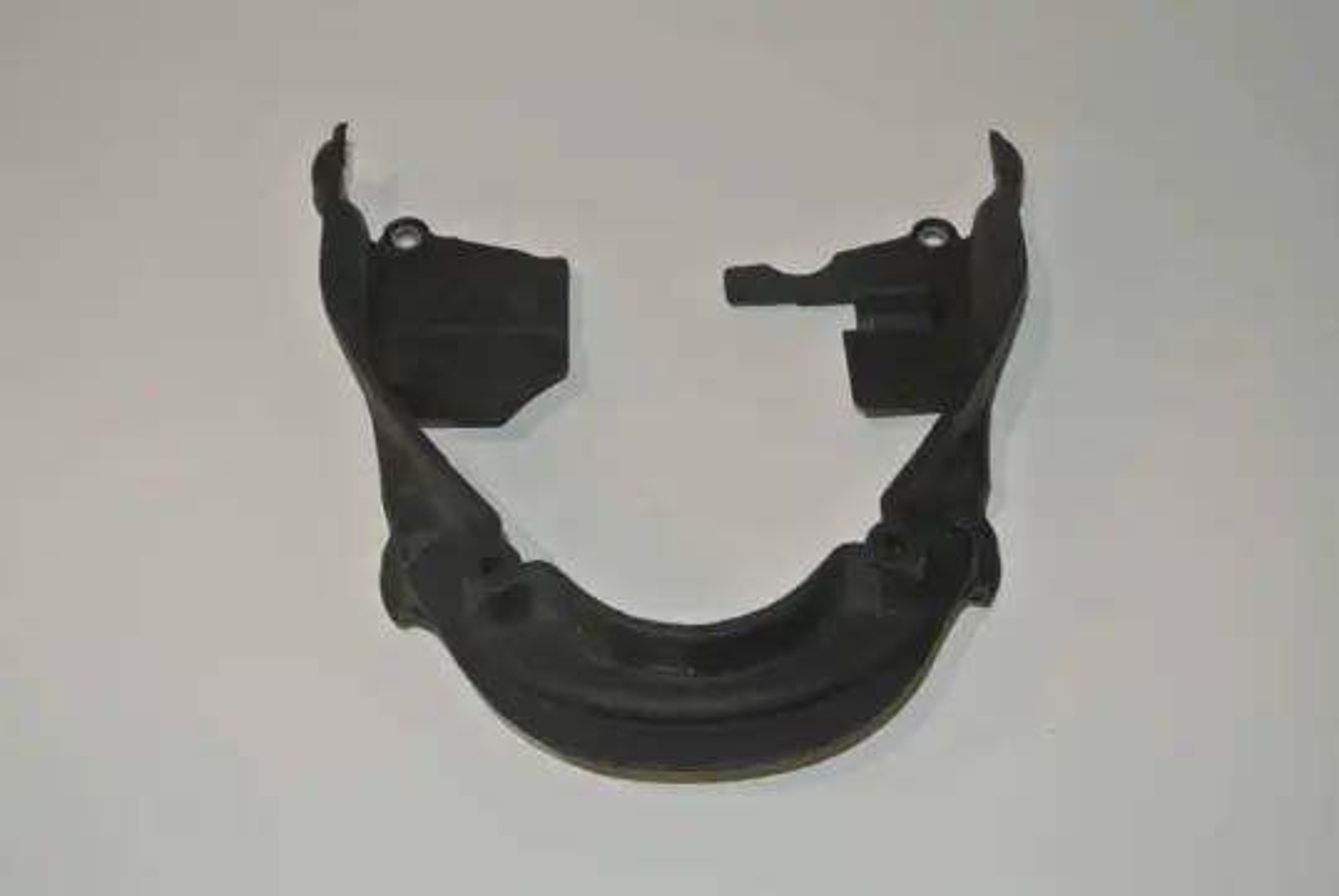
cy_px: 448
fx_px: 1824
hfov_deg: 40.3
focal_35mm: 49
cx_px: 670
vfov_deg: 27.6
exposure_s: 1/60
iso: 200
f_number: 4.5
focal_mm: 18.2
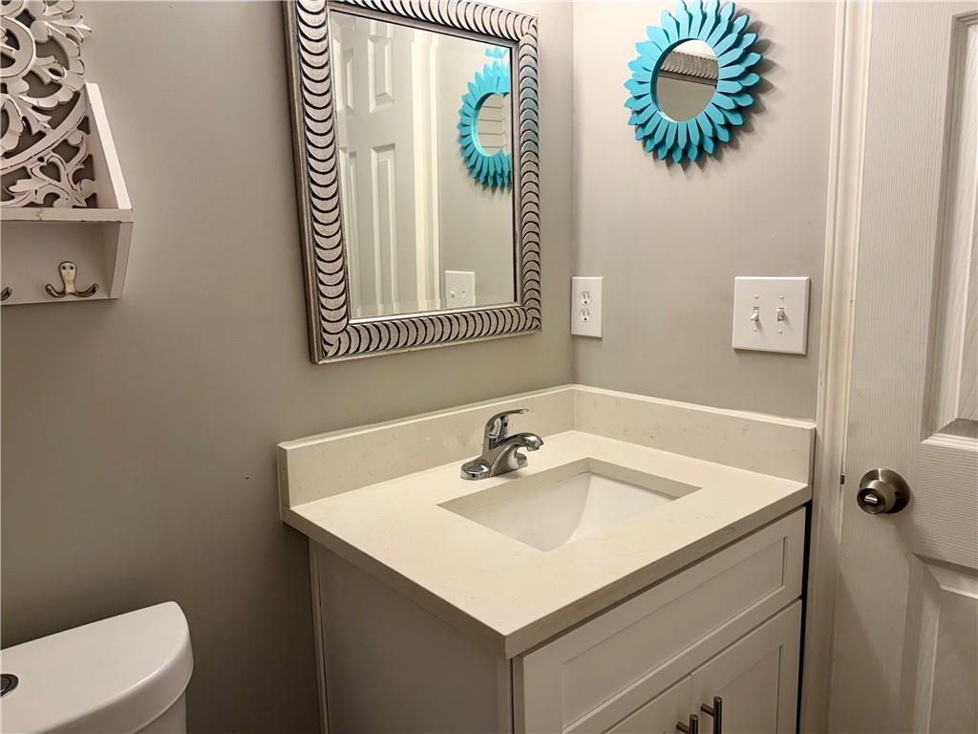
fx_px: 678
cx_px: 489
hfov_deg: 71.6
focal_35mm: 24
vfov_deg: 56.8
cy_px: 367
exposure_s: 1/120
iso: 125
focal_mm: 6.76
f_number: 1.78
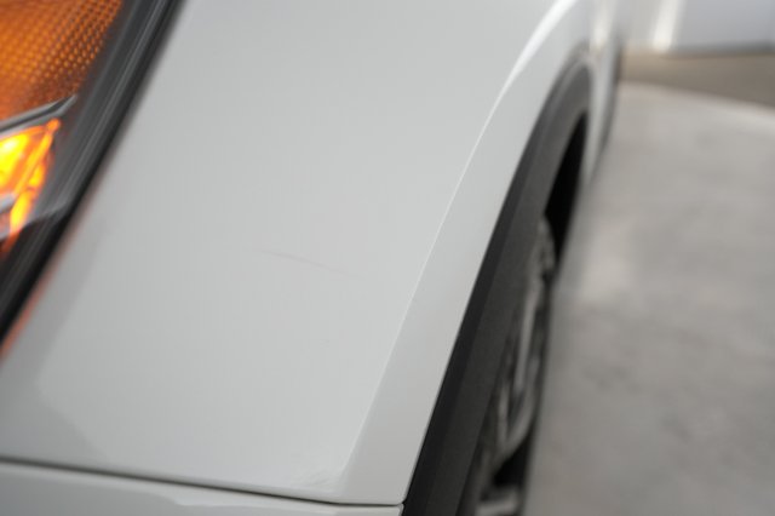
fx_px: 602
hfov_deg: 65.5
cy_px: 258
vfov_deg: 46.4
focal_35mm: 28
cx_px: 388
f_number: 4.5
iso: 1250
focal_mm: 28
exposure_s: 1/100
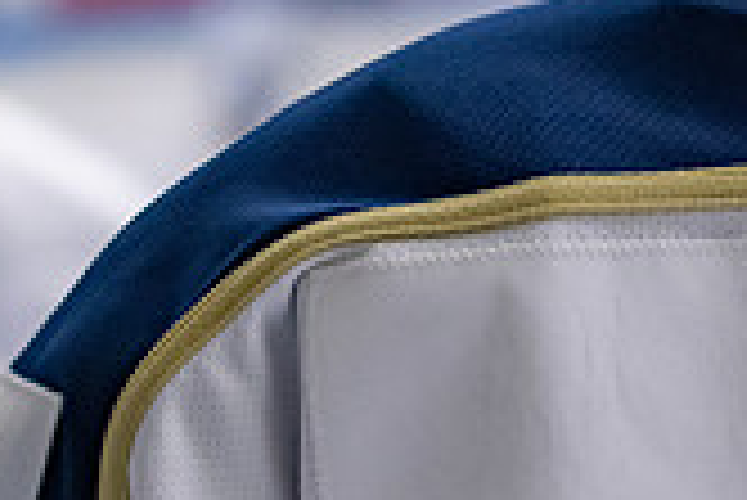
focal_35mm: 367
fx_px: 7622
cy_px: -88
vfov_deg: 3.7
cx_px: 918
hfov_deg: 5.6
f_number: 3.2
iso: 800
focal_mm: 70
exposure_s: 1/800
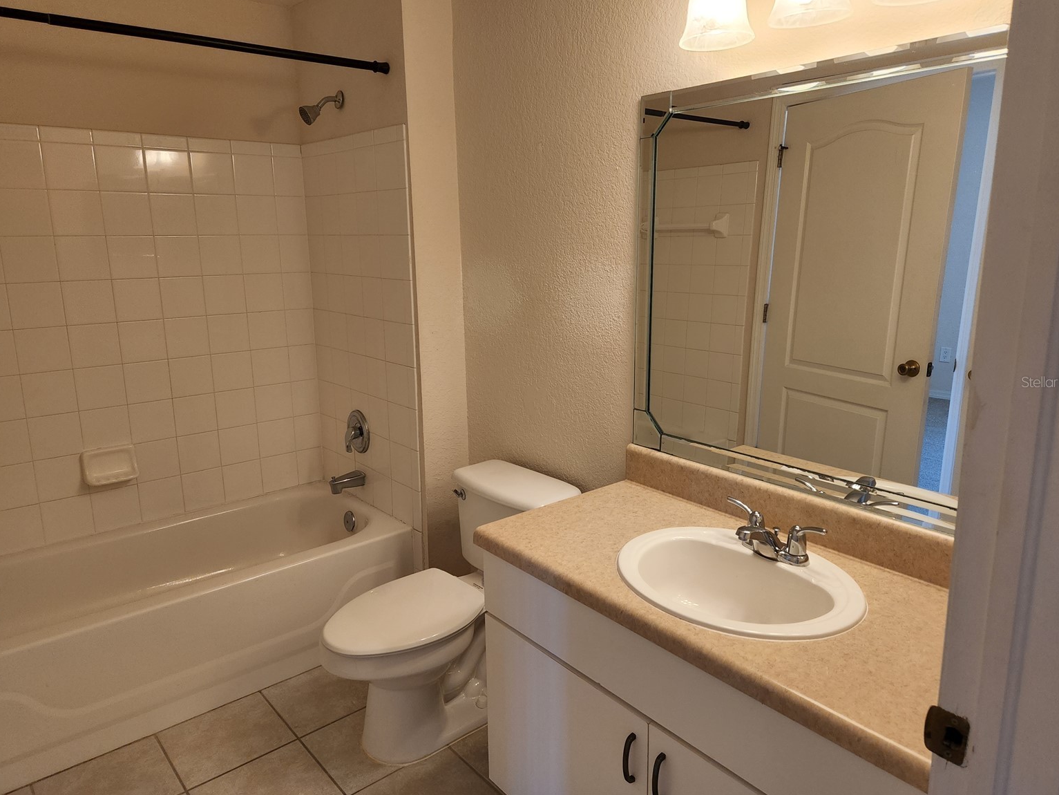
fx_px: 734
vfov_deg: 56.8
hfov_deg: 71.6
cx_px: 534
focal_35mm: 24
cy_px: 382
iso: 160
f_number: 1.8
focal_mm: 5.4
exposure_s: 1/120
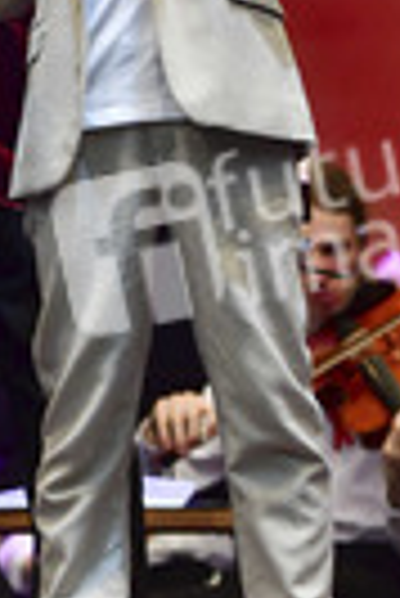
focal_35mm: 451
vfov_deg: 4.6
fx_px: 7497
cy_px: 4
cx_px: -124
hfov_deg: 3.1
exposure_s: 1/1600
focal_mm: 100
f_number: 2.8
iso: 1250
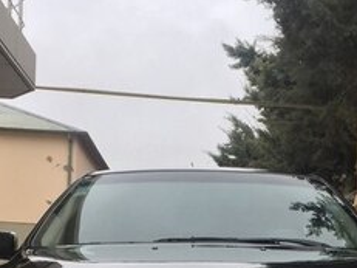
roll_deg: -3.6
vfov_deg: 16.7
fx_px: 856
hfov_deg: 23.5
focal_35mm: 83
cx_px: 226
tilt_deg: -4.3
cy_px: 352
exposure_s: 1/514
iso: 32
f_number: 2.2
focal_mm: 4.15
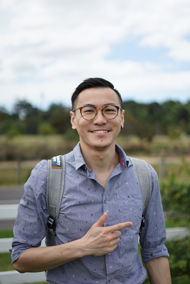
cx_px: 95
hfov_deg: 27.0
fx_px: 396
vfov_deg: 39.6
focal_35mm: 50
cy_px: 142
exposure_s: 1/2500
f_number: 1.8
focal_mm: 50
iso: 100
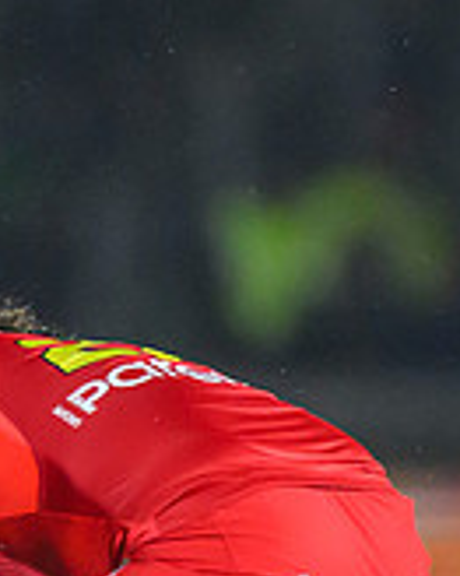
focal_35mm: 1798
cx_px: -420
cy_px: 520
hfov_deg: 0.9
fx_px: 30626
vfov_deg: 1.1
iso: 5000
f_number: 3.2
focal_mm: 400
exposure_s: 1/2500
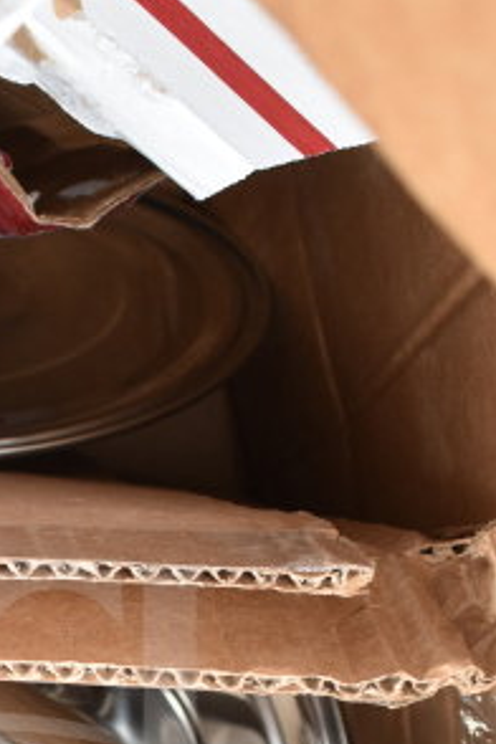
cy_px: 766
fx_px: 1736
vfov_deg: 23.1
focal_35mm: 84
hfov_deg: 15.9
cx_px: -23
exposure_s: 1/80
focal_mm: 18
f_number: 4.5
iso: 200
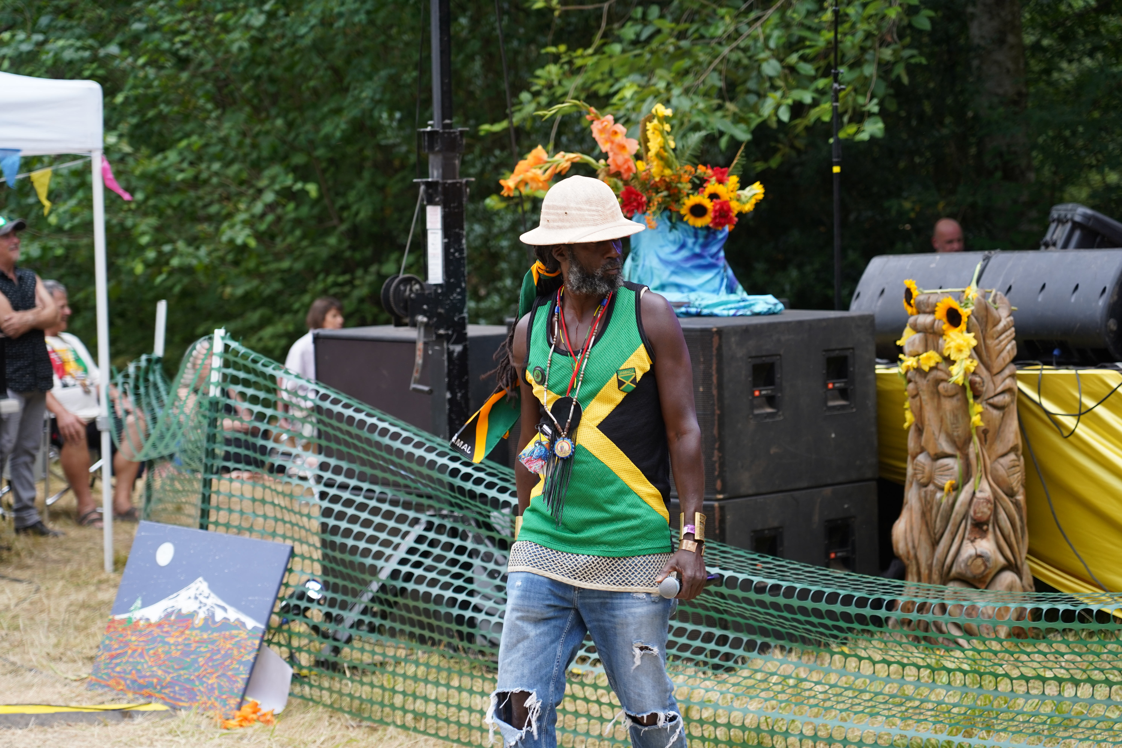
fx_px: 3272
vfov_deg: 13.0
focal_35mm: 105
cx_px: 561
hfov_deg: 19.5
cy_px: 374
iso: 400
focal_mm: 105
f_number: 4
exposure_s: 1/160
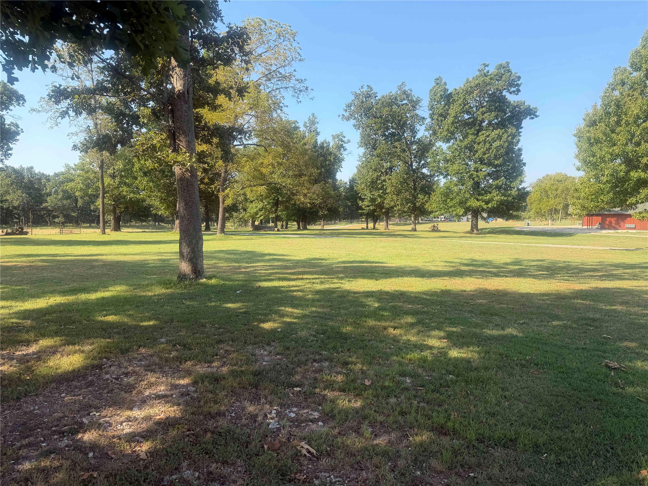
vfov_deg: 56.8
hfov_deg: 71.6
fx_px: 449
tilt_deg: -3.7
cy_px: 243
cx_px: 324
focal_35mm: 24
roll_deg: -2.8
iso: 80
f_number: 1.78
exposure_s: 1/1493
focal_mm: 6.76
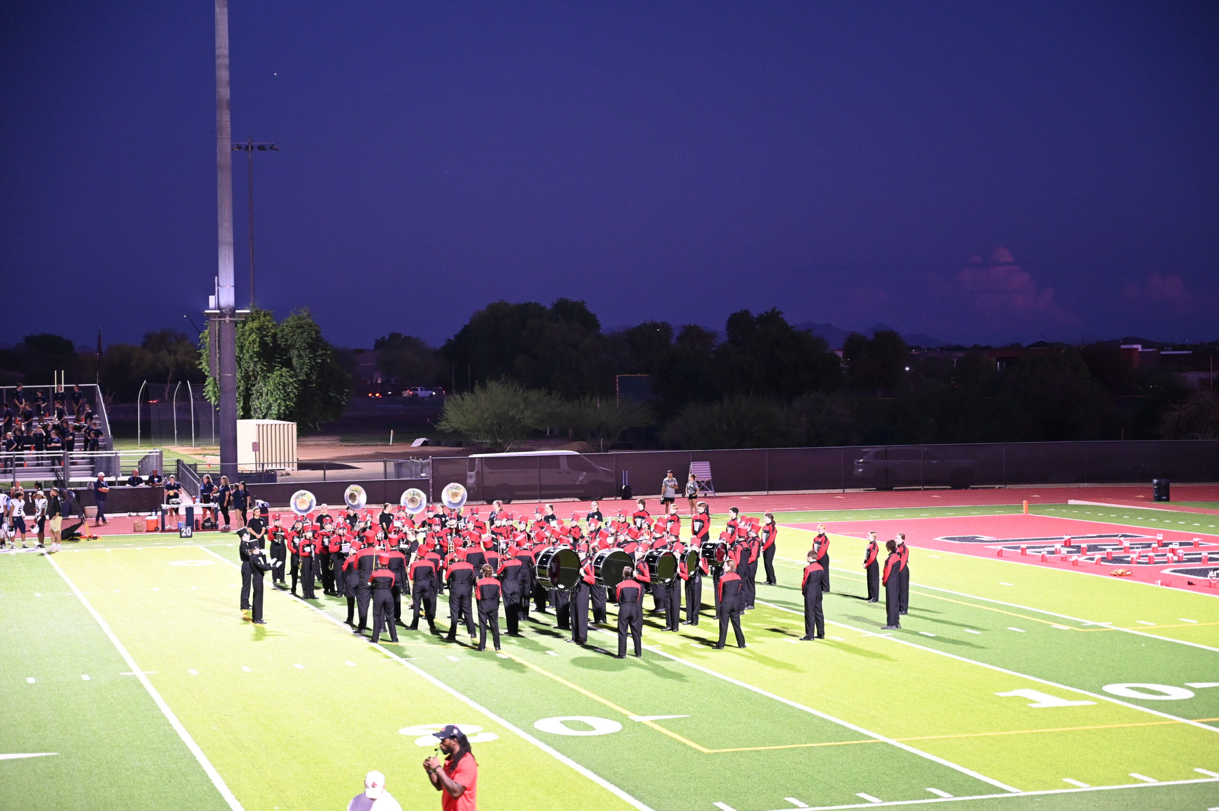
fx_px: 2369
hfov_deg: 28.9
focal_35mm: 70
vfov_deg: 19.4
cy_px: 406
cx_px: 610
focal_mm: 70
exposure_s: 1/60
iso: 3600
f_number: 4
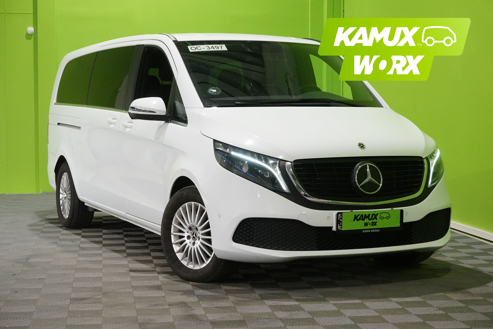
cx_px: 246
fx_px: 959
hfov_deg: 28.8
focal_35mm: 70
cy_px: 164
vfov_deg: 19.5
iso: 6400
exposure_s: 1/80
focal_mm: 70
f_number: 13
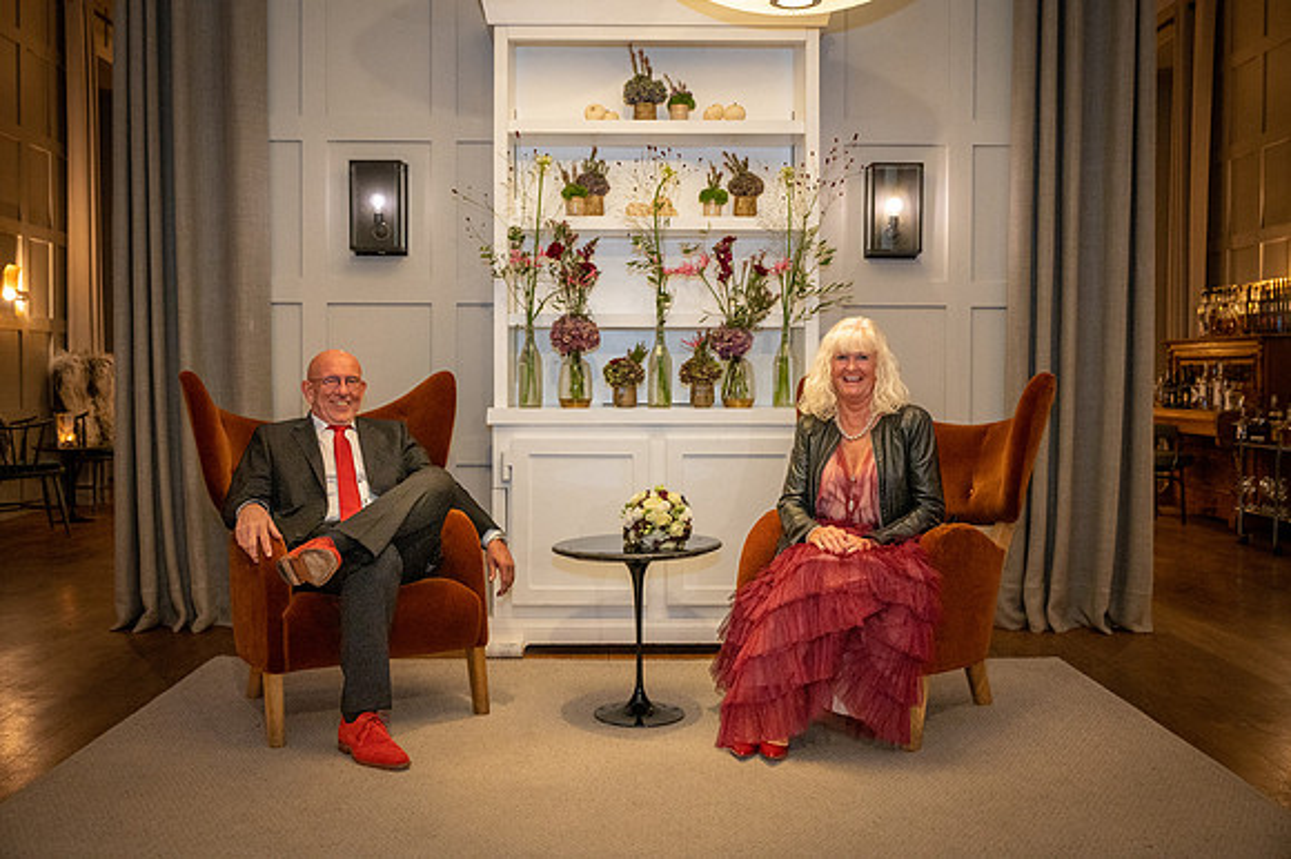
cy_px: 430
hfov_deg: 55.1
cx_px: 646
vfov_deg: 38.3
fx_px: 1236
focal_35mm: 34
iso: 3600
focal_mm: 34.5
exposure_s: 1/60
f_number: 4
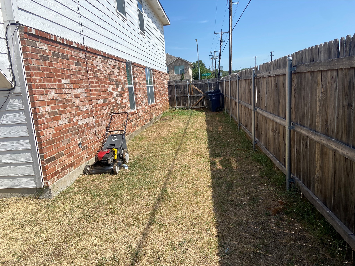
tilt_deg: -9.1
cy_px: 133
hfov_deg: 67.3
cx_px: 178
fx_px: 267
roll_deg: +3.6
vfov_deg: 53.1
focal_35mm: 26
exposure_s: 1/3610
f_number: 1.8
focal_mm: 4.25
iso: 32
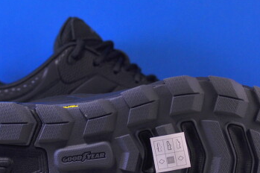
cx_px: 116
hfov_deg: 12.0
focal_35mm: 172
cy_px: 88
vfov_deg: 8.0
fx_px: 1241
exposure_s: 1/320
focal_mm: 50
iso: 250
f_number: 3.2
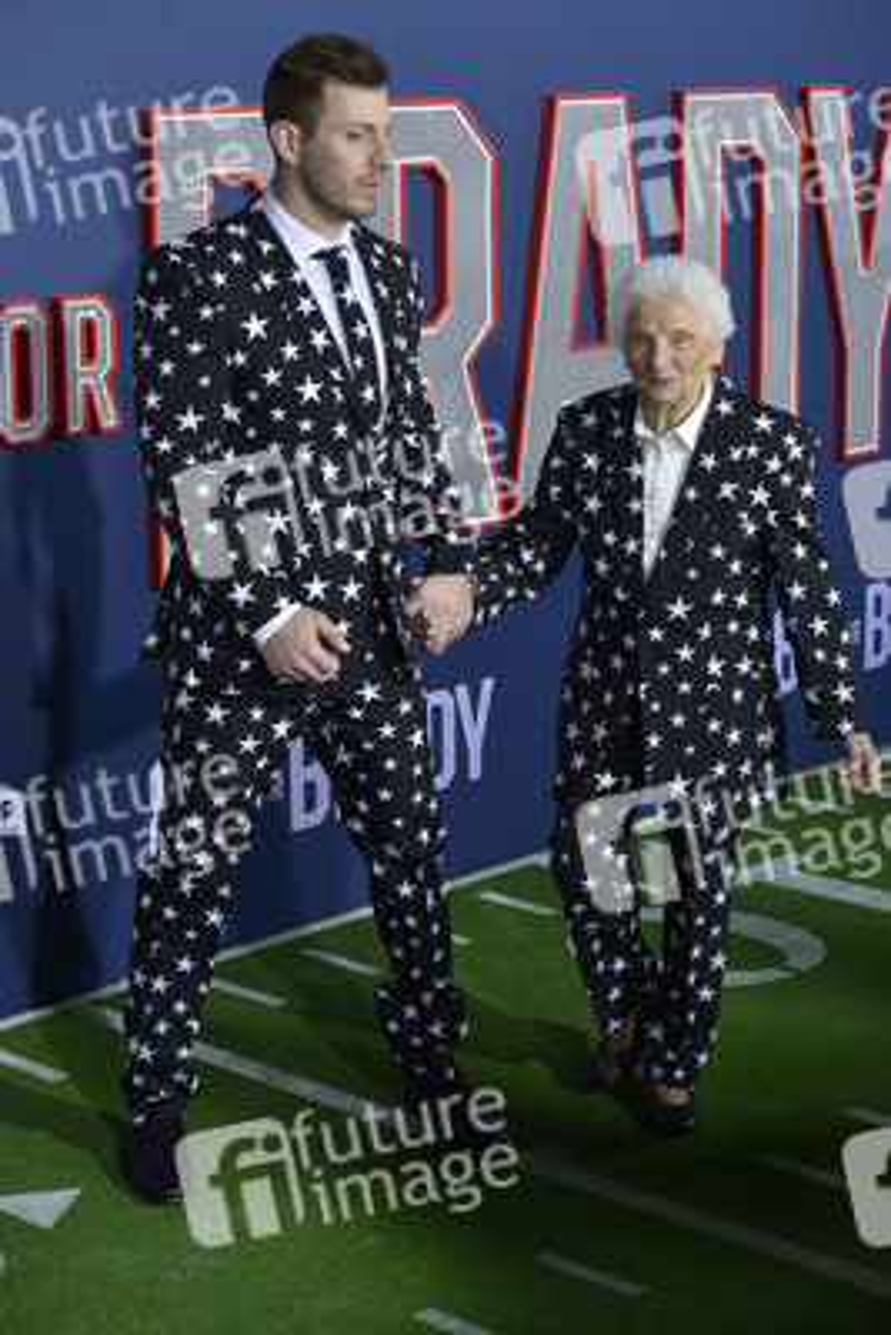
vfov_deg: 28.8
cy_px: 668
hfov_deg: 19.5
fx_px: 2596
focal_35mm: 70
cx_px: 446
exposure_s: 1/320
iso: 2000
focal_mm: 70
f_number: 6.3
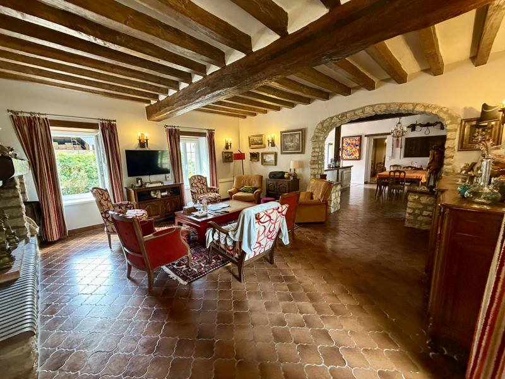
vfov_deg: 85.7
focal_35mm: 14
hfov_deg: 102.1
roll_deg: +2.1
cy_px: 190
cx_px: 252
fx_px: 204
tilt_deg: -8.7
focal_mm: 2.22
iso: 500
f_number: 2.2
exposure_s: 1/50
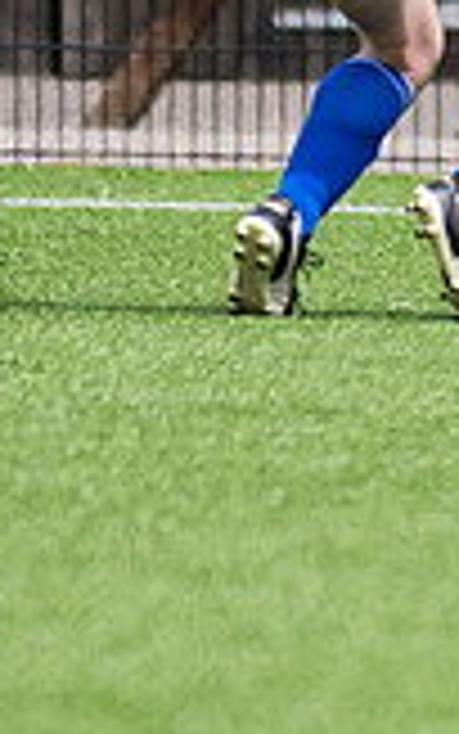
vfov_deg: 1.3
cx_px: 720
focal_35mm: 1606
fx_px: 32115
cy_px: 805
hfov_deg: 0.8
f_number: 1.8
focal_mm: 135
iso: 200
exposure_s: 1/10000
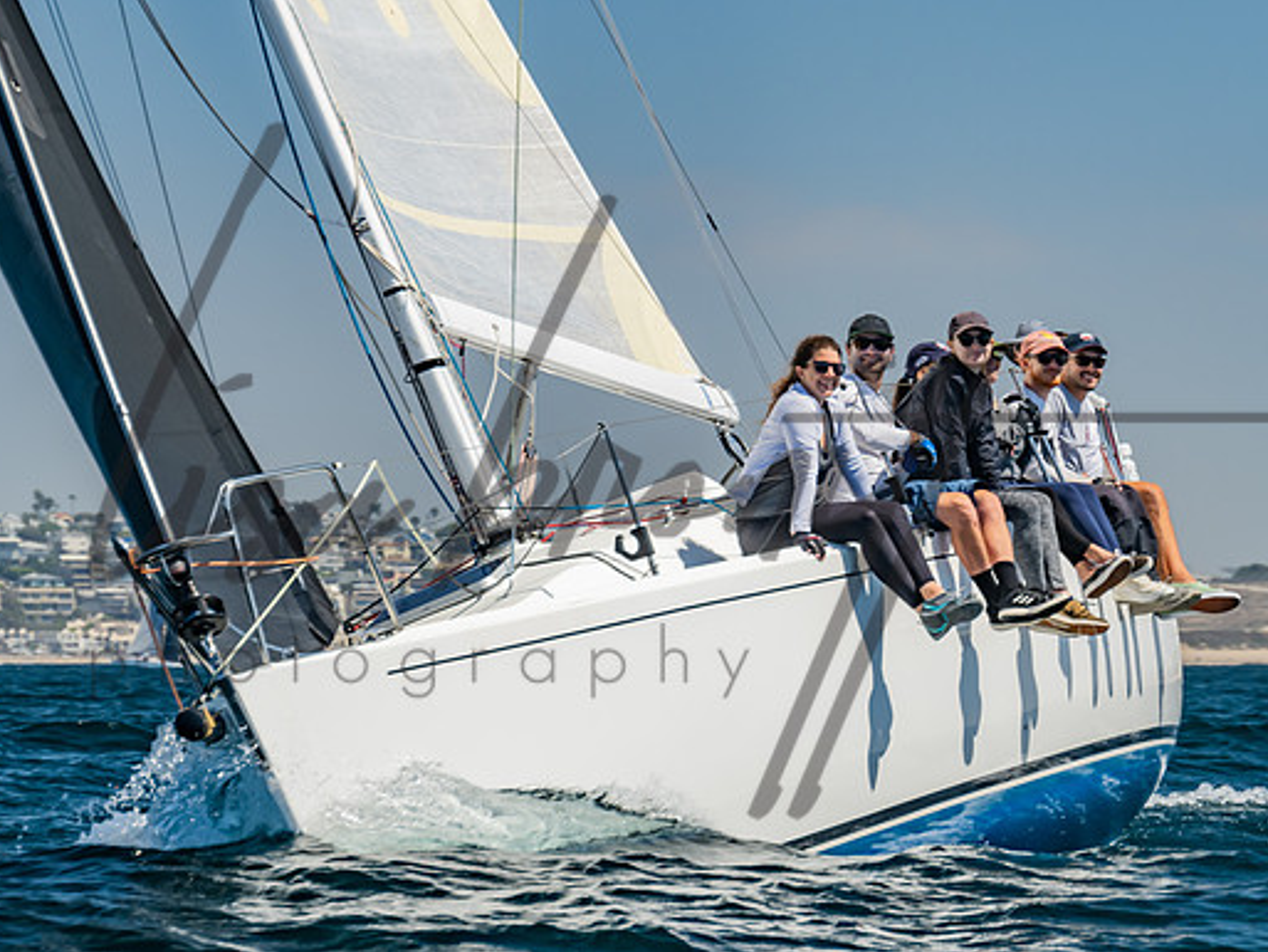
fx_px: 8683
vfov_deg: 6.3
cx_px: 716
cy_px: 392
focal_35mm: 237
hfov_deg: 8.4
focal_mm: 145
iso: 160
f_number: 6.3
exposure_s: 1/500
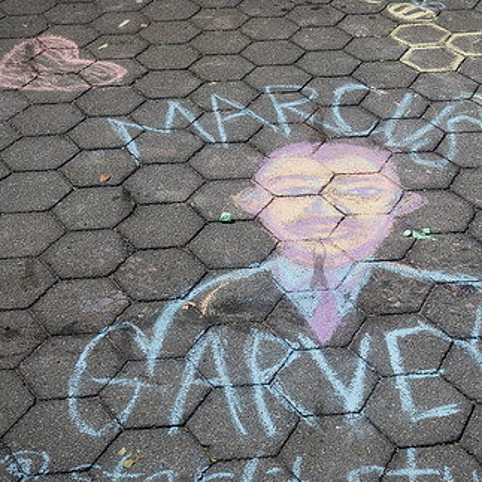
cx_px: 318
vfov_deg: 28.1
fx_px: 961
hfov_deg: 28.0
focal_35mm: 61
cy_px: 262
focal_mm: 40
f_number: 4
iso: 250
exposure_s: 1/3200
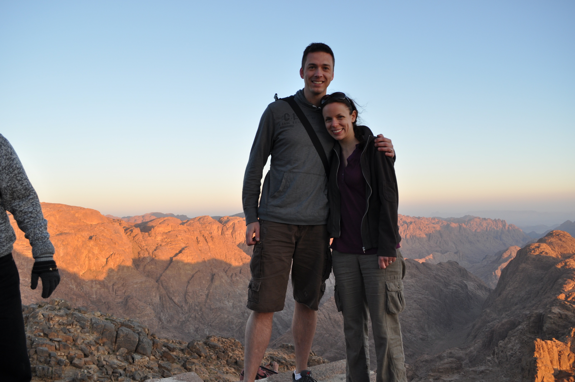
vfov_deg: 47.8
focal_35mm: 27
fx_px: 431
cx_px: 288
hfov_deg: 67.4
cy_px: 191
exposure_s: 1/125
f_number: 5.6
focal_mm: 18
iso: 220
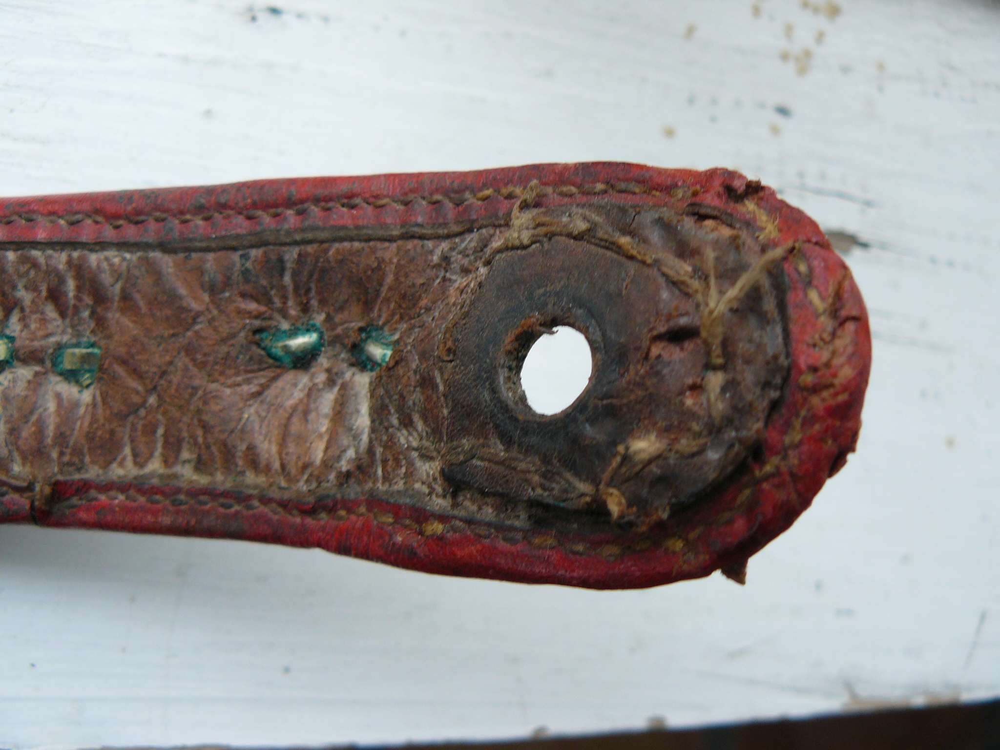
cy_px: 375
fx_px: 1040
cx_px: 500
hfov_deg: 51.4
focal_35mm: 36
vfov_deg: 39.7
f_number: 2.8
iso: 100
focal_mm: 6
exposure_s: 1/80
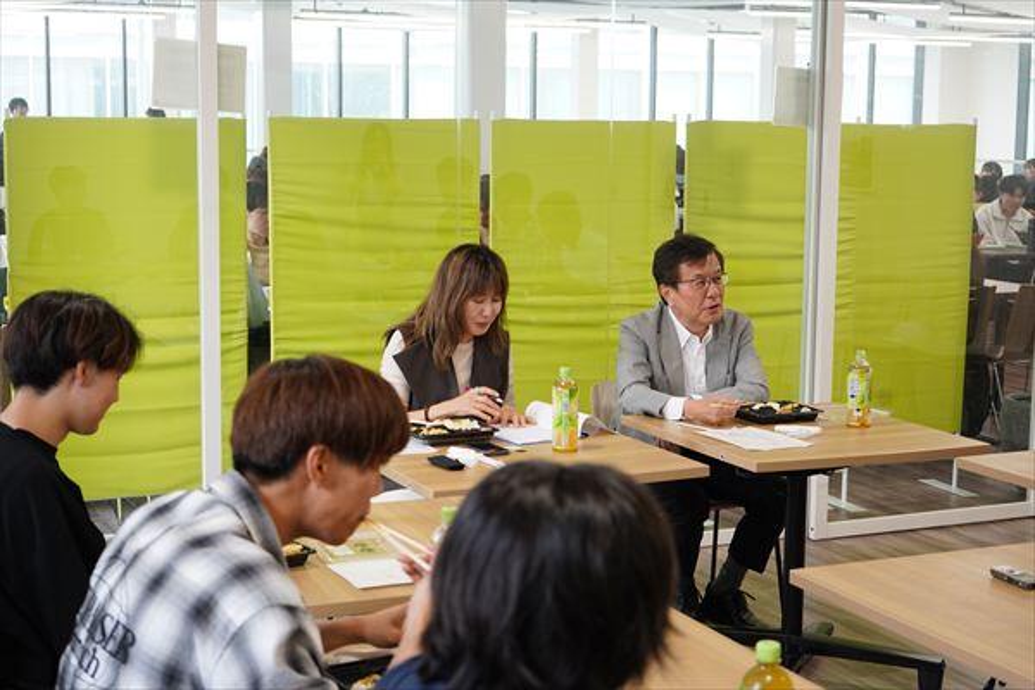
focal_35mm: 58
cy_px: 345
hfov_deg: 34.5
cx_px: 518
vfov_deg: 23.4
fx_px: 1667
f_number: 5
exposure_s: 1/60
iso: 400
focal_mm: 58
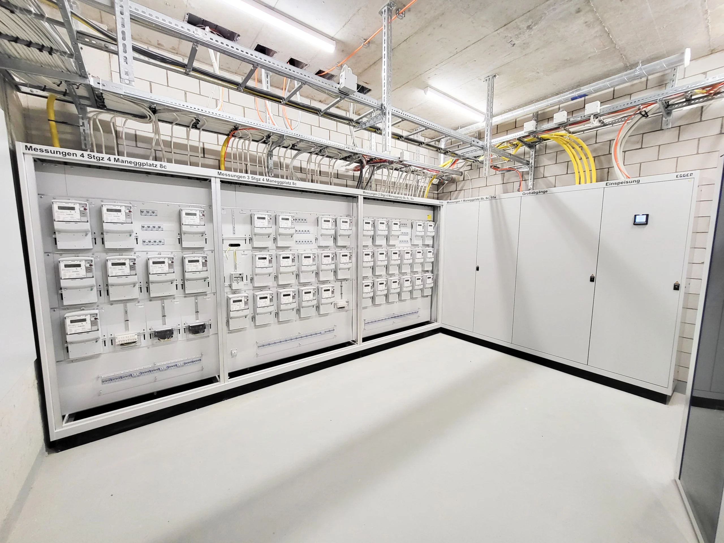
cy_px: 272
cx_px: 362
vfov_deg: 89.9
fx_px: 272
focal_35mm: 13
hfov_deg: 106.2
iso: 125
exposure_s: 1/50
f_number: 2.2
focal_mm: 1.74
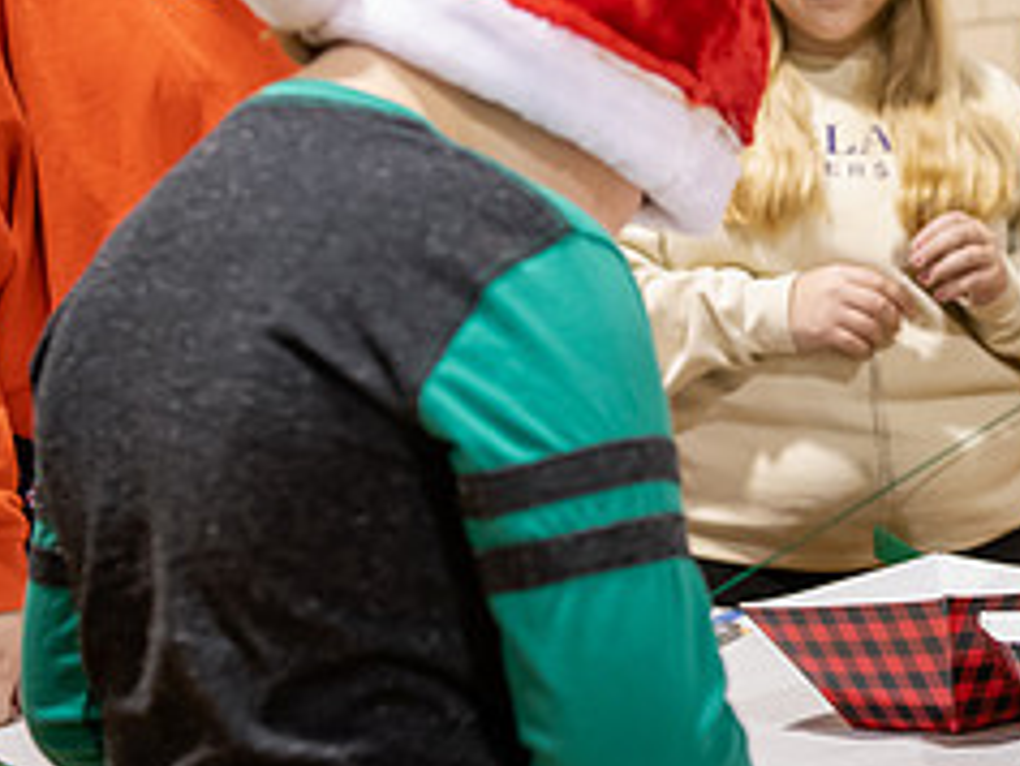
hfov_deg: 18.4
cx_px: 813
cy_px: 334
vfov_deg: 14.0
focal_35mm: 106
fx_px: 3125
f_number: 3.2
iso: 1250
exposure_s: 1/160
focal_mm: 45
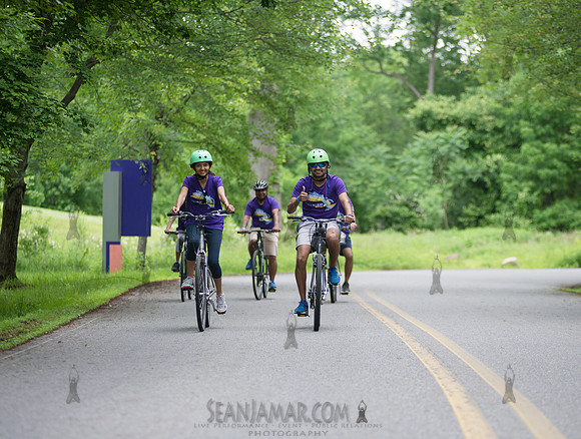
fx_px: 2330
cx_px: 321
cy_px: 211
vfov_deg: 10.8
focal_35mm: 138
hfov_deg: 14.2
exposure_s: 1/800
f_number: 2.8
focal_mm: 120
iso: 400
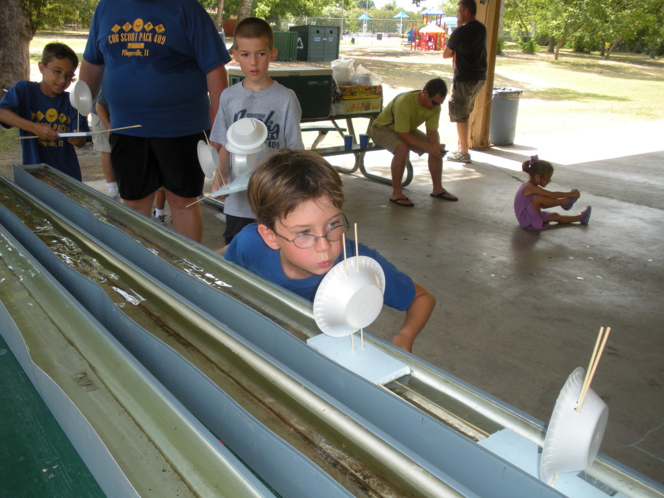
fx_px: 691
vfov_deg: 39.7
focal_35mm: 36
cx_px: 332
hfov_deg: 51.4
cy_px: 249
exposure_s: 1/121
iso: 64
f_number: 3.5
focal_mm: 6.3
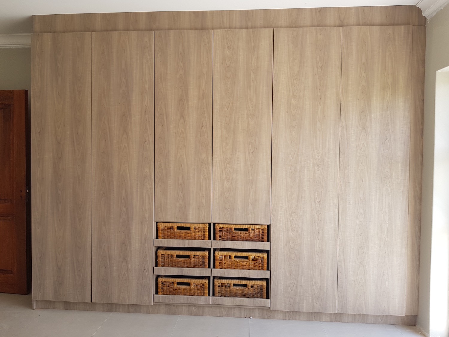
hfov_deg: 67.3
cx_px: 224
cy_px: 168
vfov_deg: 53.1
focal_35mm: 26
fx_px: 337
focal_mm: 4.2
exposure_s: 1/149
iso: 40
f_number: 1.7
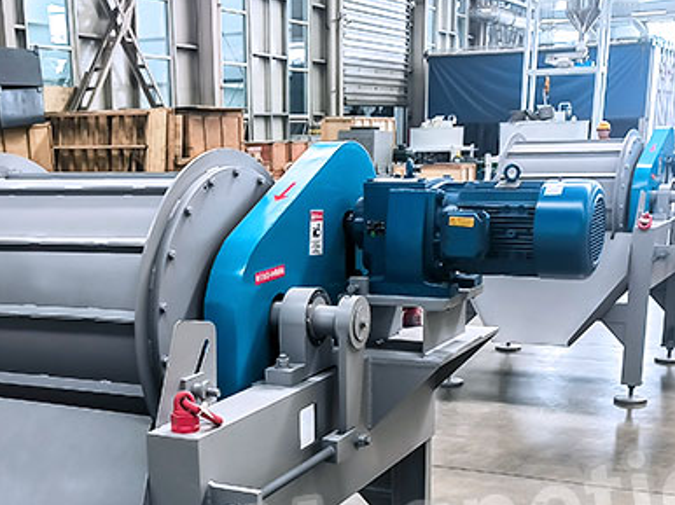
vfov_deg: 25.3
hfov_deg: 34.2
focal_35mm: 56
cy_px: 458
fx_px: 1091
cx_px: 261
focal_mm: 5.52
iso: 192
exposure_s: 1/99.9
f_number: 1.9
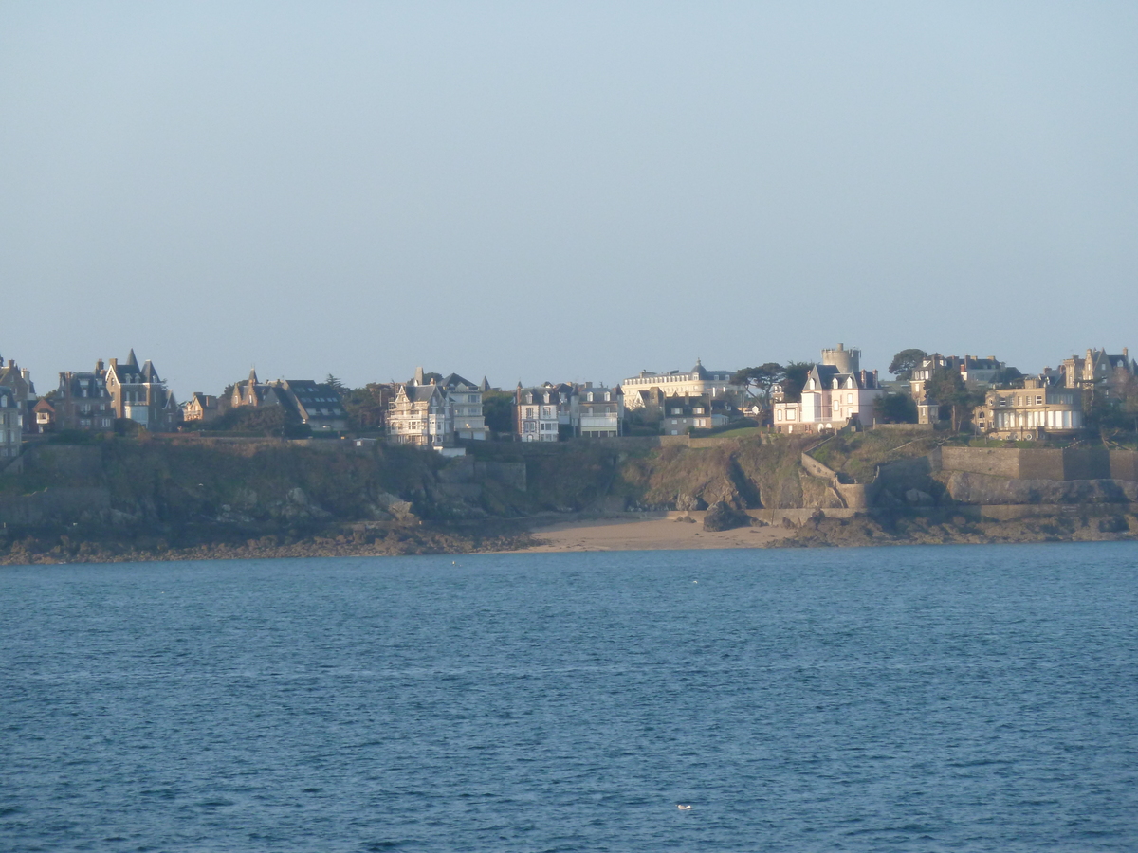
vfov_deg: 8.2
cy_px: 426
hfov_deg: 10.9
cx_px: 569
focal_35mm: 182
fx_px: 5983
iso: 160
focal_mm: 29.9
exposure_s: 1/400
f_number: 4.5
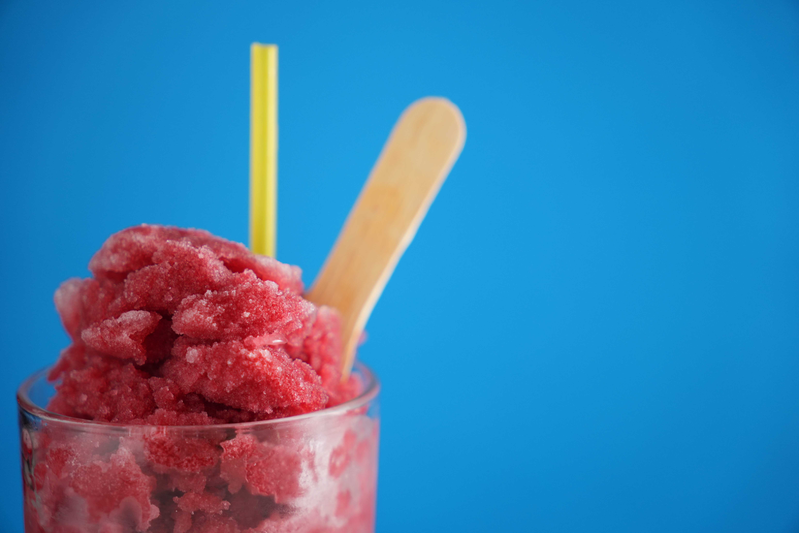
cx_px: 400
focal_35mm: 75
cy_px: 266
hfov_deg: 27.0
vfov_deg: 18.2
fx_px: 1664
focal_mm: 50
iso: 200
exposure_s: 1/40
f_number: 2.8
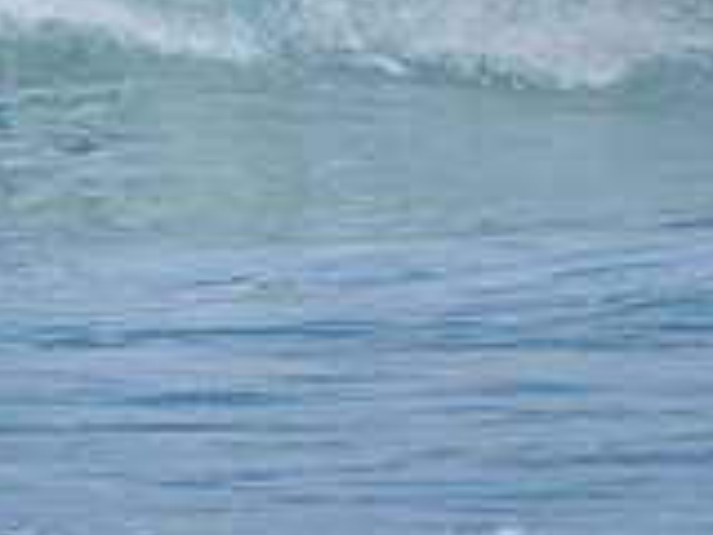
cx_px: -45
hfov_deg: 0.6
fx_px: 71864
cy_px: -154
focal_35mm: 3489
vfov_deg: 0.4
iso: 800
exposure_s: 1/2000
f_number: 11
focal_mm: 1000
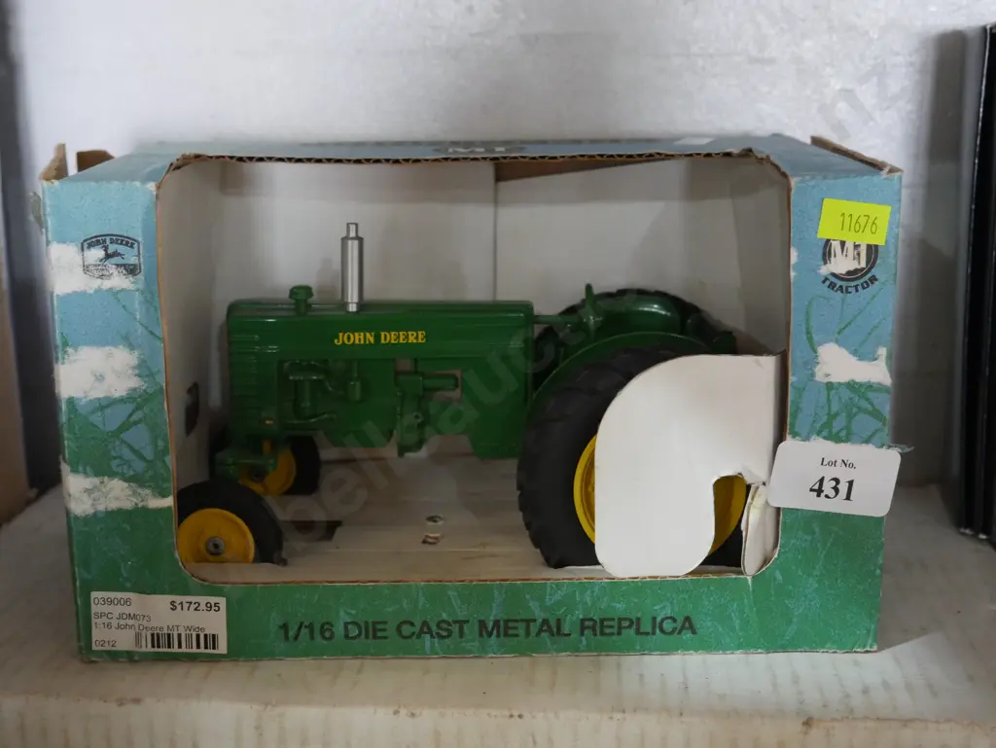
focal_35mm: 50
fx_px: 1439
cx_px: 498
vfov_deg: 29.1
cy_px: 374
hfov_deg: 38.2
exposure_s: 1/60
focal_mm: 25
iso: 2500
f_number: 5.3
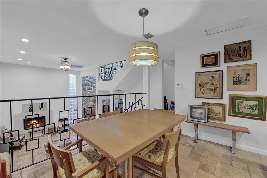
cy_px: 89
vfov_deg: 81.2
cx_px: 134
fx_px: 104
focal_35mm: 14
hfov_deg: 104.3
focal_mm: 14
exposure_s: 1/1.67
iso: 100
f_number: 8
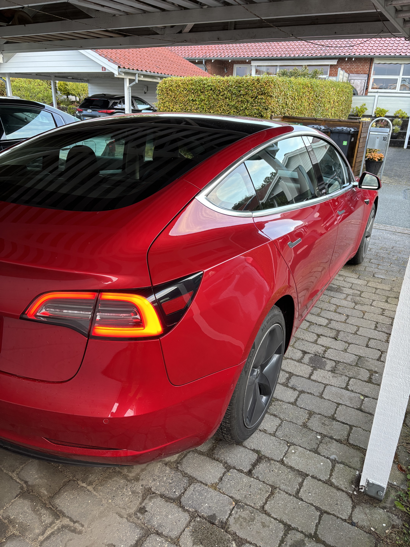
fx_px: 411
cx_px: 205
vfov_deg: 67.3
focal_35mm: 26
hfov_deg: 53.1
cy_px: 274
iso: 160
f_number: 1.6
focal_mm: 5.96
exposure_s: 1/60
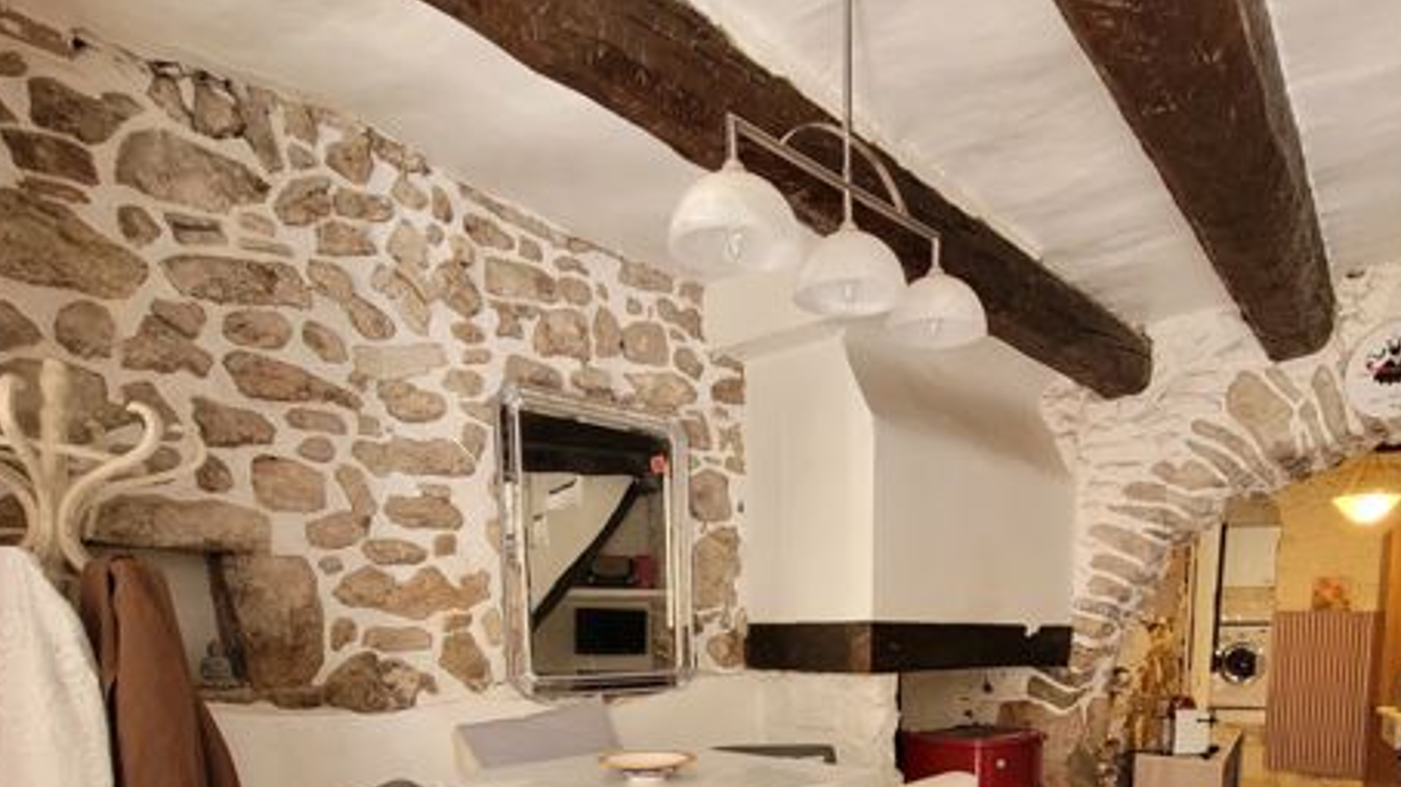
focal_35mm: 22
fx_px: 817
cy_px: 707
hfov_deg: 80.2
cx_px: 847
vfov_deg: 46.5
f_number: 2.2
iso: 400
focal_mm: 1.74
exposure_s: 1/33
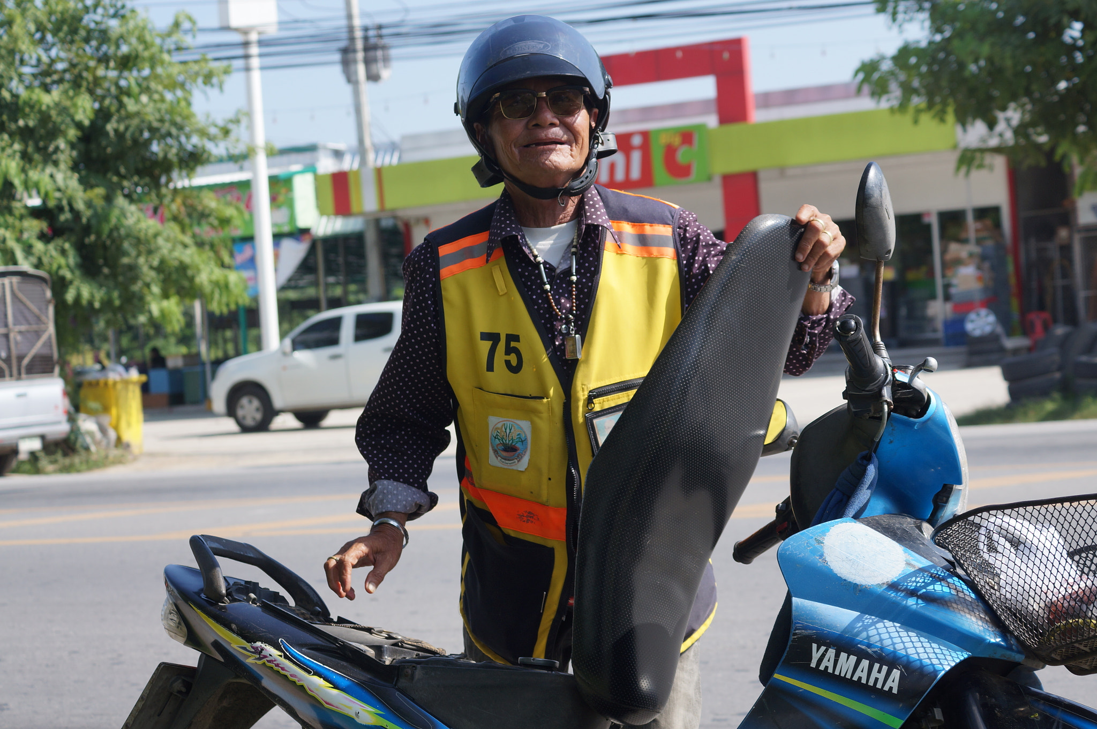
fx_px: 2511
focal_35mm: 82
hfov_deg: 24.6
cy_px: 364
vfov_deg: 16.5
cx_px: 548
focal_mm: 55
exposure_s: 1/250
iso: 100
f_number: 6.3
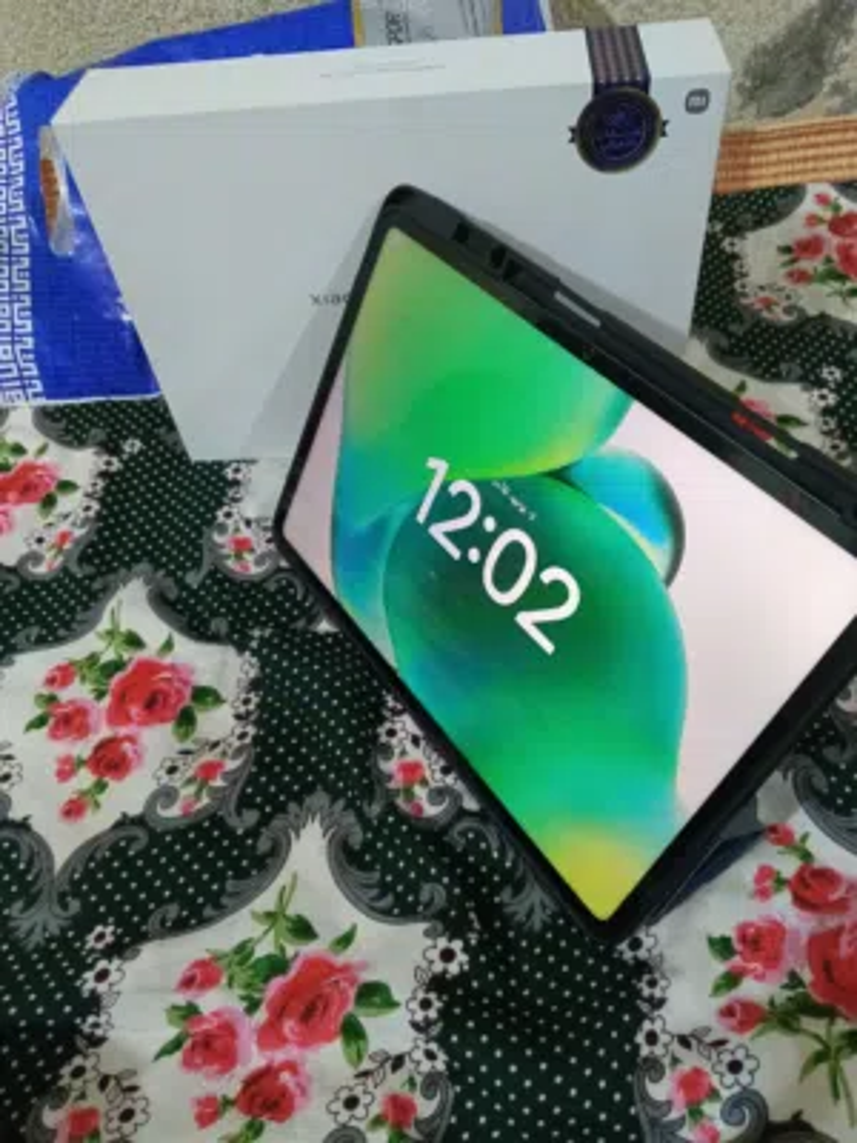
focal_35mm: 24
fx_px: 792
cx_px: 428
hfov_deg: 56.8
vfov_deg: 71.6
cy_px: 572
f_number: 1.6
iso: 942
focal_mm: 4.09
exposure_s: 1/20
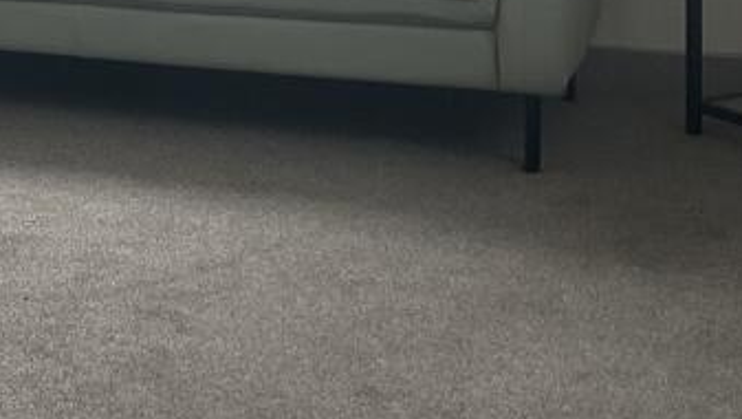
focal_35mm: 96
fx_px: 1890
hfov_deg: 20.8
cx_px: -143
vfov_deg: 12.0
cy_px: -245
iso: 25
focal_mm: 3
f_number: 1.8
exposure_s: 1/100
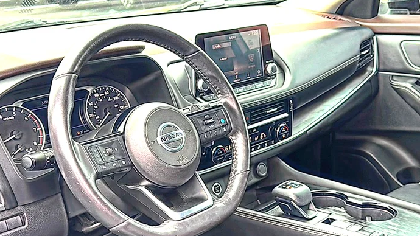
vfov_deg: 28.2
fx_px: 468
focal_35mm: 42
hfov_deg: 48.4
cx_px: 210
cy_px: 154
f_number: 1.78
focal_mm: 6.86
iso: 80
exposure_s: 1/94
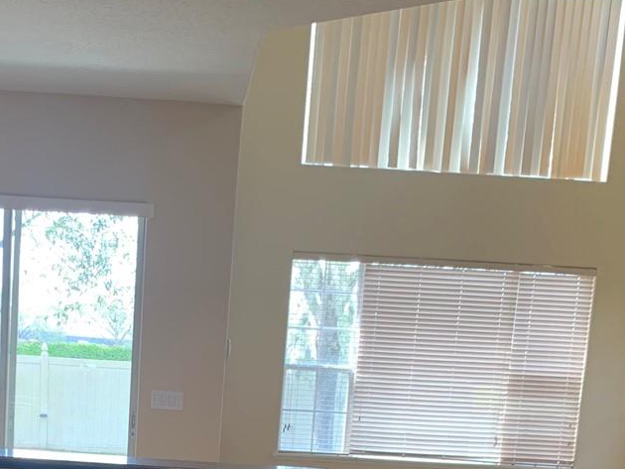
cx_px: 184
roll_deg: -3.2
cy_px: 573
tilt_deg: -10.2
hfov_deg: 29.1
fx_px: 1192
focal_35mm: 66
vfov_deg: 20.7
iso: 64
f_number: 1.8
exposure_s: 1/60
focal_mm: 4.25
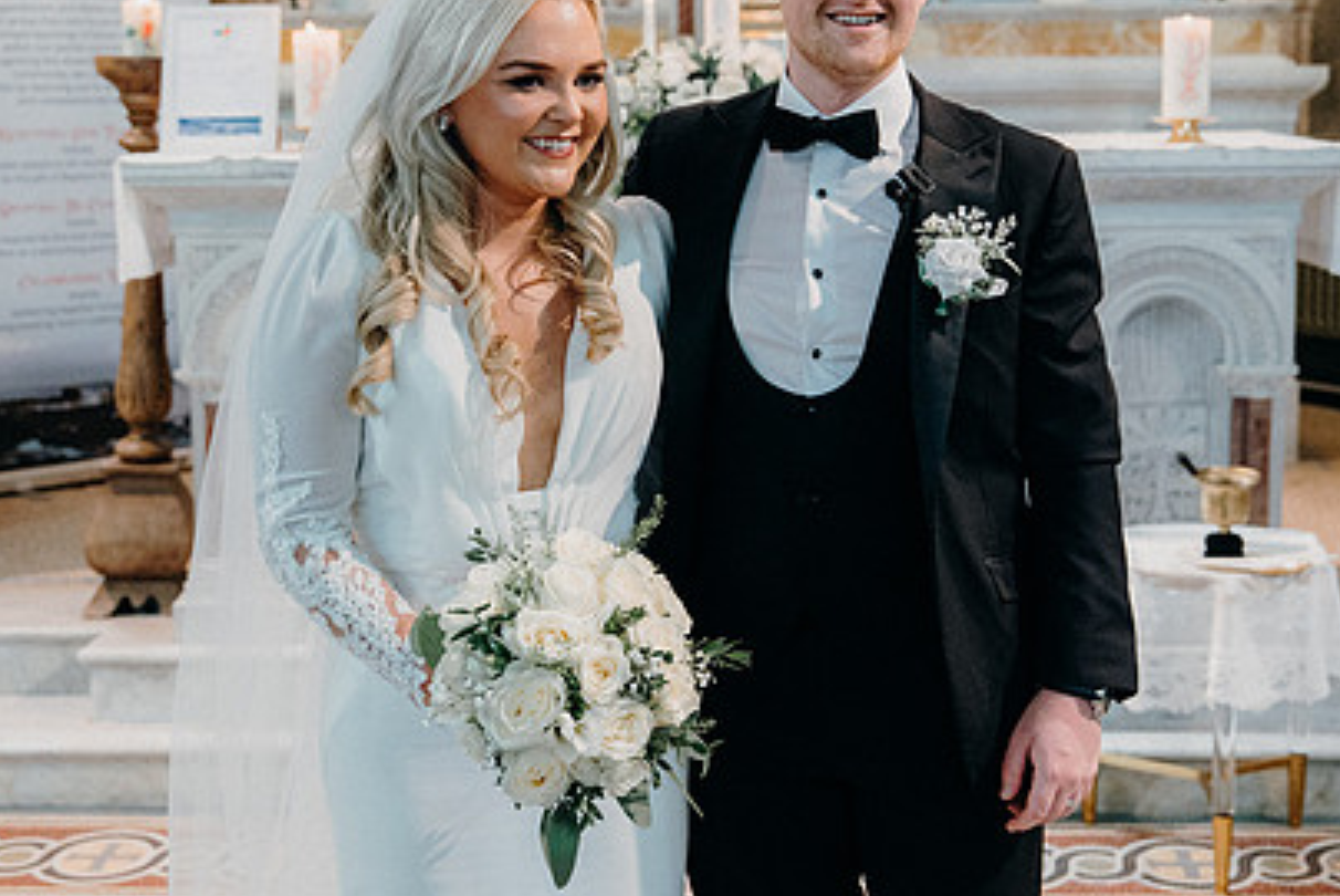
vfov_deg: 24.2
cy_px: 343
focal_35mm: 56
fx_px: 2086
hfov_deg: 35.6
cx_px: 710
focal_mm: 39
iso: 4000
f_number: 3.5
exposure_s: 1/160
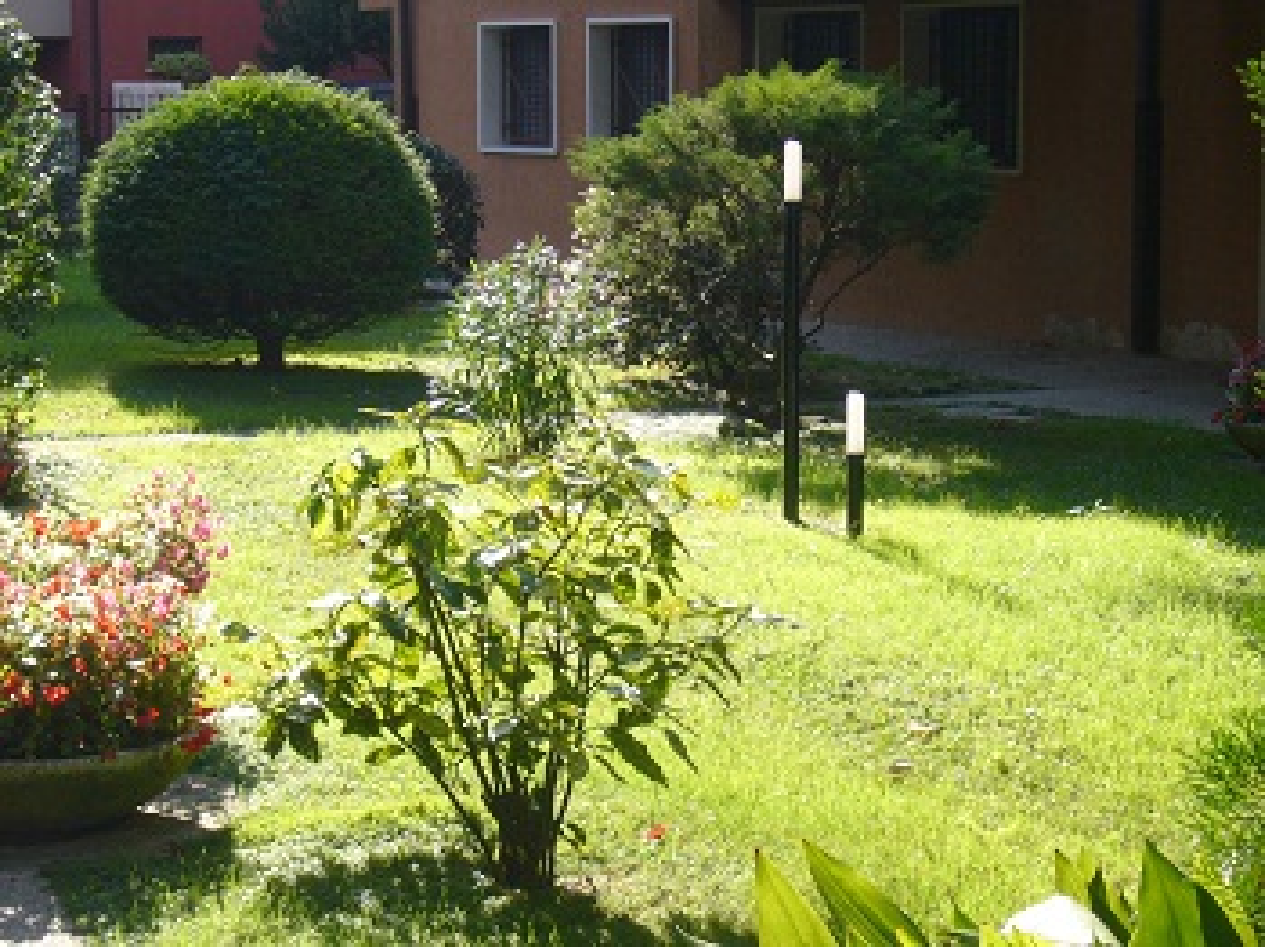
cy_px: 474
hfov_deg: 20.9
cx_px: 632
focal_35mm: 94
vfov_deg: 15.7
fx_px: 3433
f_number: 5.3
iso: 80
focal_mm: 15.5
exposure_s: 1/100
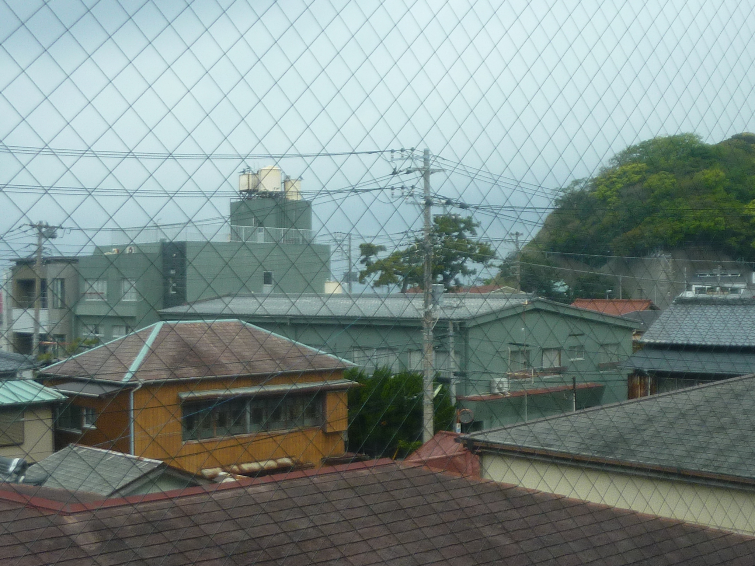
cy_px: 283
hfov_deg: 37.5
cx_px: 378
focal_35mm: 51
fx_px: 1112
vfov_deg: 28.6
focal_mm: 4.7
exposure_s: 1/320
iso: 80
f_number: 4
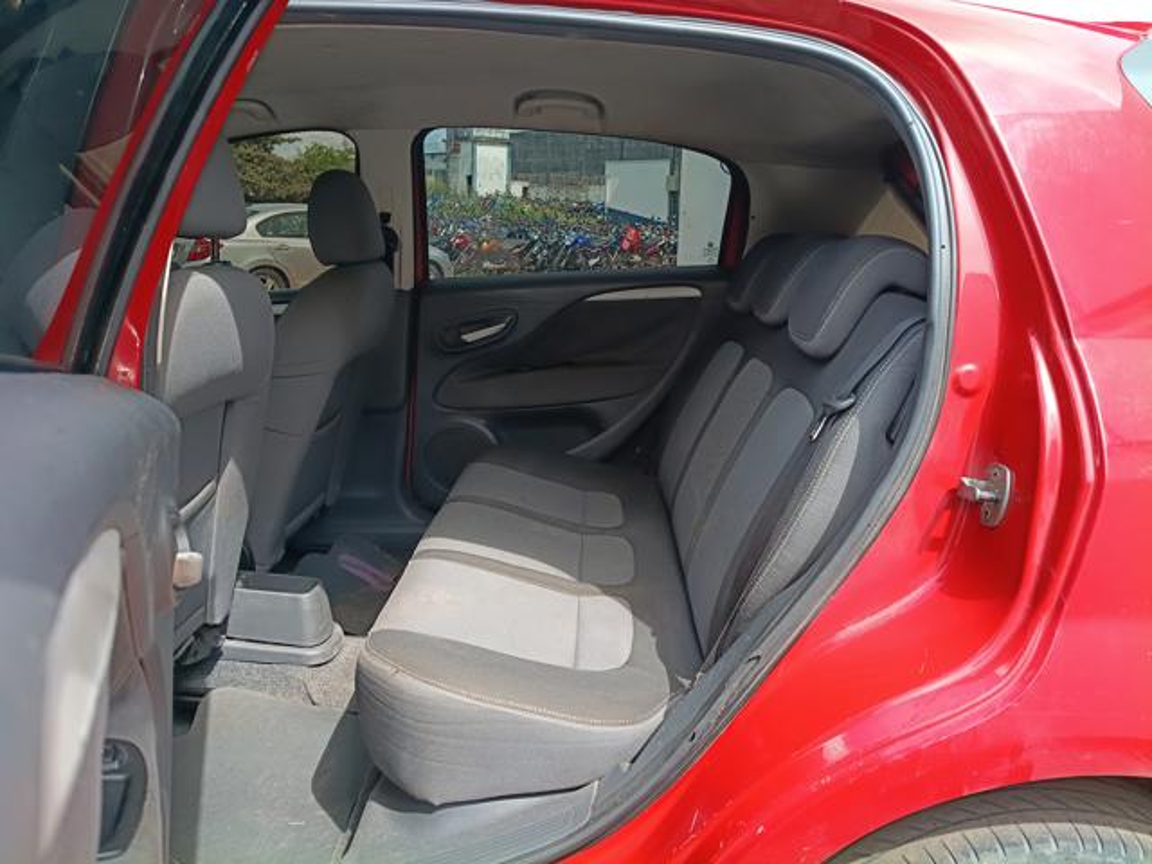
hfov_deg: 67.3
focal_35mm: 26
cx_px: 576
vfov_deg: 53.1
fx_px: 865
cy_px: 432
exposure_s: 1/231
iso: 150
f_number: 1.8
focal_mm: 4.81
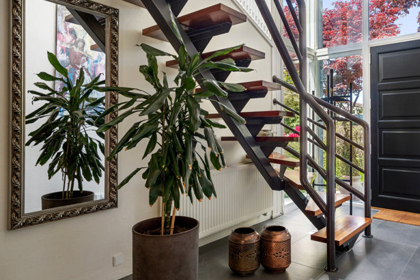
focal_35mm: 26
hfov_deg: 68.4
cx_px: 260
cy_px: 121
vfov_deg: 49.4
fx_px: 303
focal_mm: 20
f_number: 8
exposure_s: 1/160
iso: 400
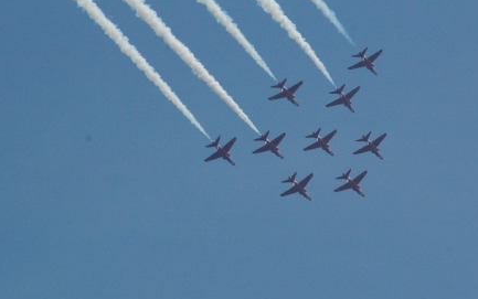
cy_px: 91
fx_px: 8823
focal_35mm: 677
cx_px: 332
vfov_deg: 1.9
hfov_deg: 3.1
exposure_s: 1/4000
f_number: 8
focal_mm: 300
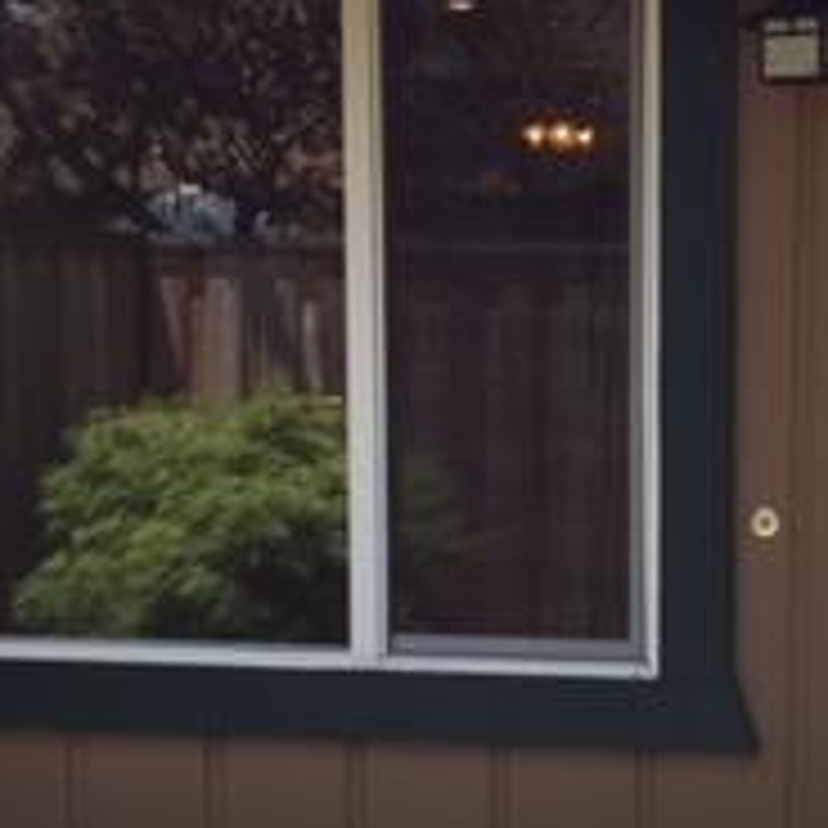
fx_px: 2409
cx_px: 630
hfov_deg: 19.4
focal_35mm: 89
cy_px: 567
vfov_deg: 19.4
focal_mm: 4.15
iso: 32
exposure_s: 1/347
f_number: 2.2
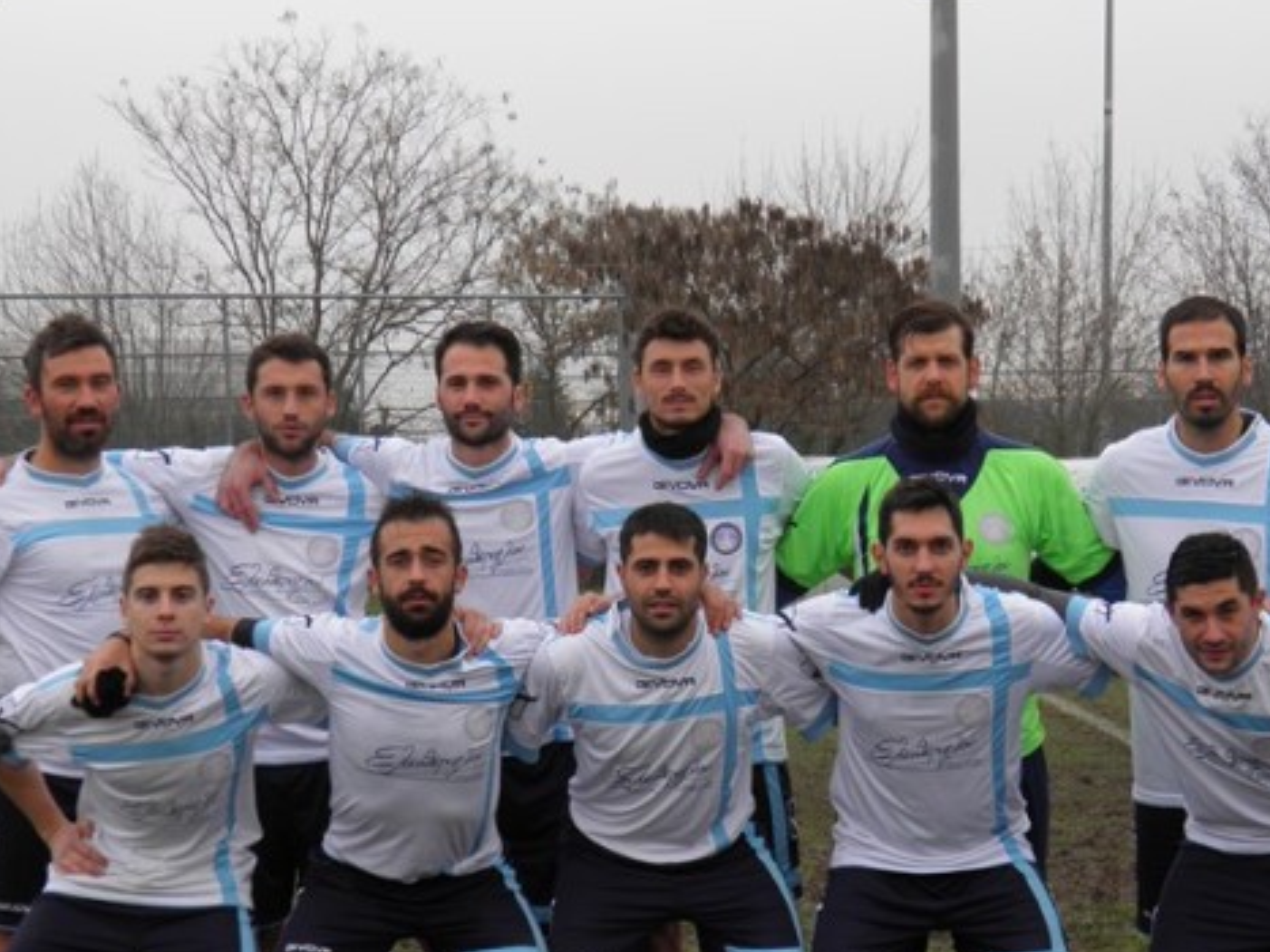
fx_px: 4145
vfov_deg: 13.1
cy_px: 597
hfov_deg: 17.4
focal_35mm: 113
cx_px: 669
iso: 50
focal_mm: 14.4
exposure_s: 1/100
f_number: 3.9
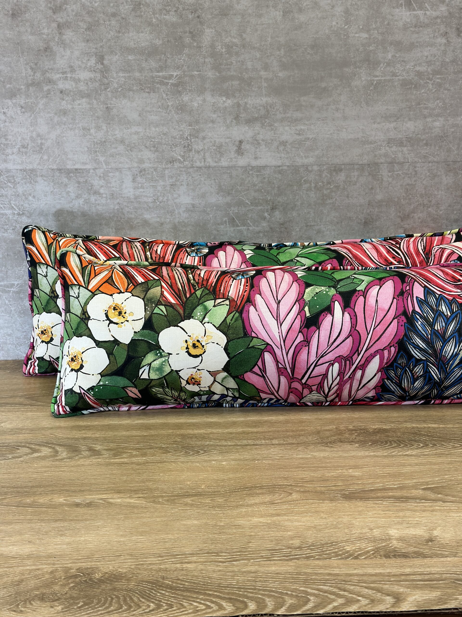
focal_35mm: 48
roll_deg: +0.5
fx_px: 854
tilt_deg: -15.5
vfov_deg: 39.7
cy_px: 308
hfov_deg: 30.3
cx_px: 231
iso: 80
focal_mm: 6.86
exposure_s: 1/158
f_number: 1.78
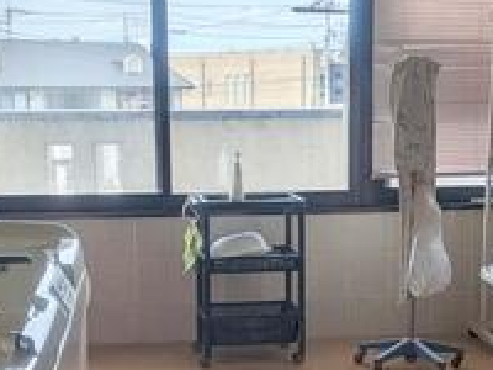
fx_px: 1025
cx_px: 251
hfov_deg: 27.0
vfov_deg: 20.4
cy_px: 224
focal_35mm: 72
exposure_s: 1/2985
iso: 25
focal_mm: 4.53
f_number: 1.7
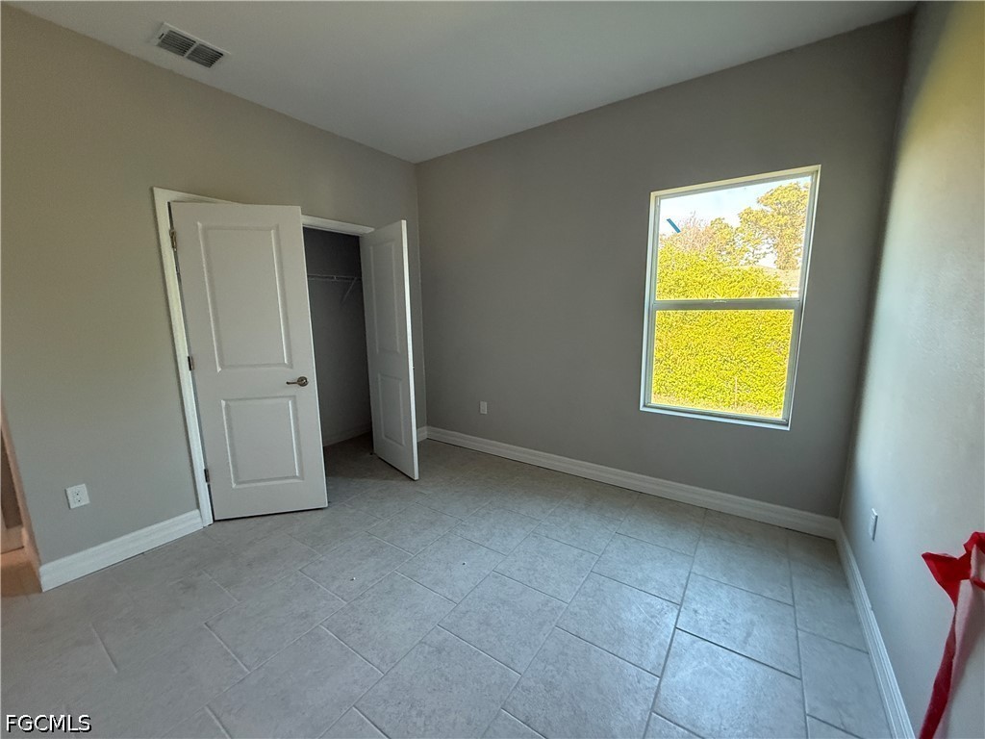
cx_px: 492
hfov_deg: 102.1
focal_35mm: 14
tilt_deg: -9.3
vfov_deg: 85.7
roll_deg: +0.7
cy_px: 370
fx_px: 398
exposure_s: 1/120
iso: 500
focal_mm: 2.22
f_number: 2.2
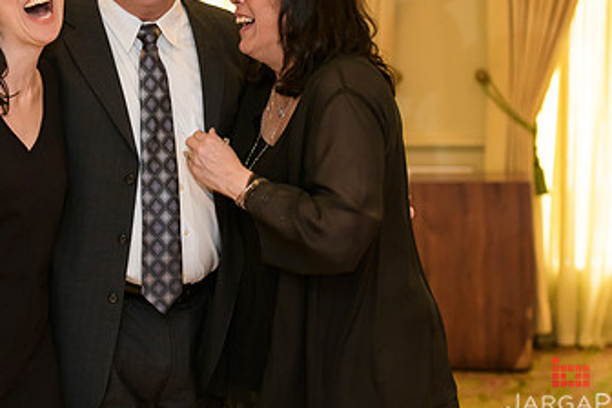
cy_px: 99
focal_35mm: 121
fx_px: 2057
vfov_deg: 11.3
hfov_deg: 16.8
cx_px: 153
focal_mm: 70
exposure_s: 1/125
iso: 1600
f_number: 3.2
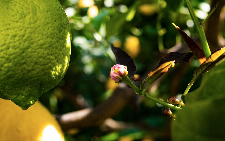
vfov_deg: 23.8
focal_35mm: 55
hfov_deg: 37.2
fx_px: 334
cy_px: 69
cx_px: 114
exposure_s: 1/125
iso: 100
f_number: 5
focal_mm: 35
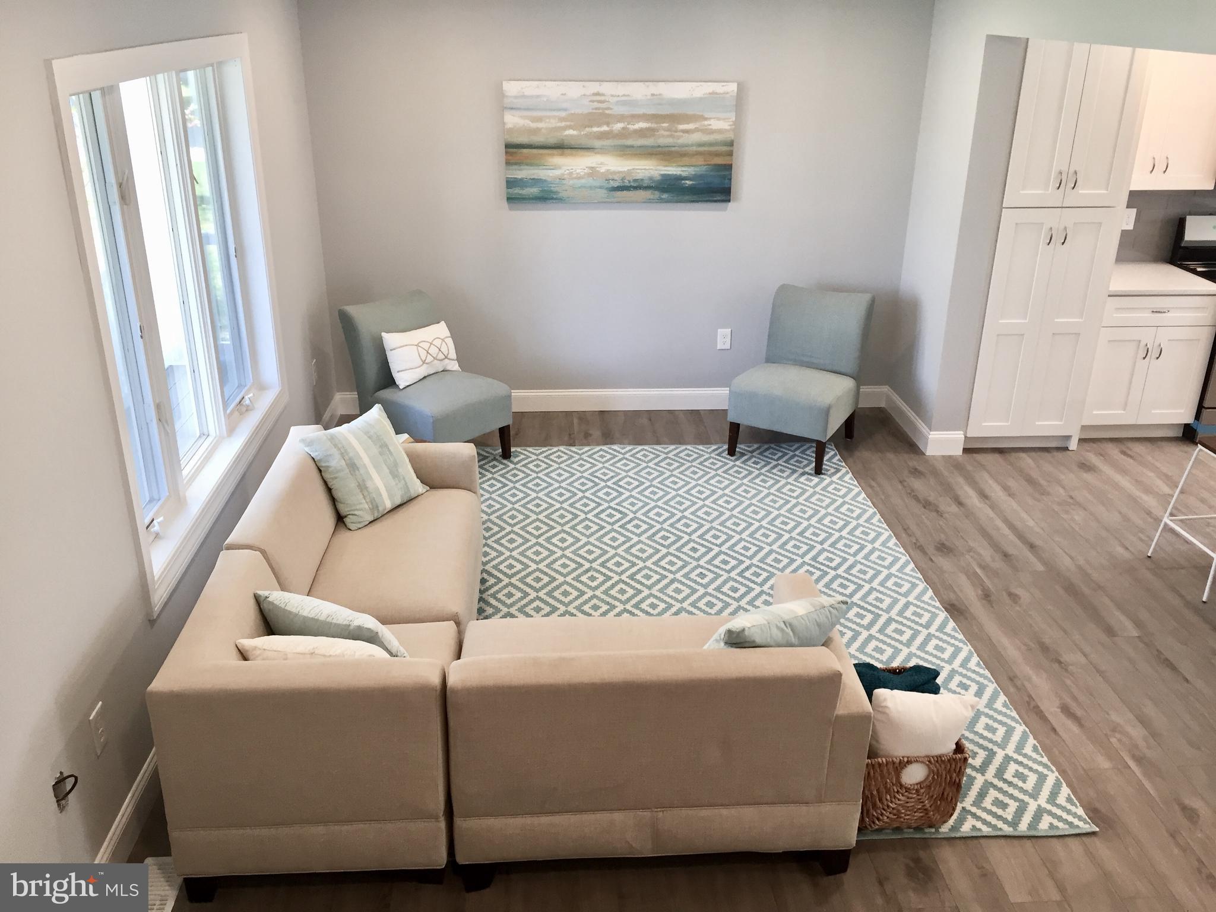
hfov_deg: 61.7
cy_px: 456
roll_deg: -0.8
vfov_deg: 48.2
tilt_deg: -23.3
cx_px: 608
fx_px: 1019
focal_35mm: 29
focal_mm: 4.15
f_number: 2.2
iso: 32
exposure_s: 1/30
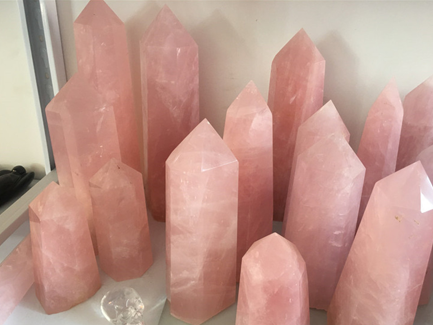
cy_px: 178
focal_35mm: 32
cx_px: 235
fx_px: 400
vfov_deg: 44.1
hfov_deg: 56.7
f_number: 2.2
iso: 40
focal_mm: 4.15
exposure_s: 1/17
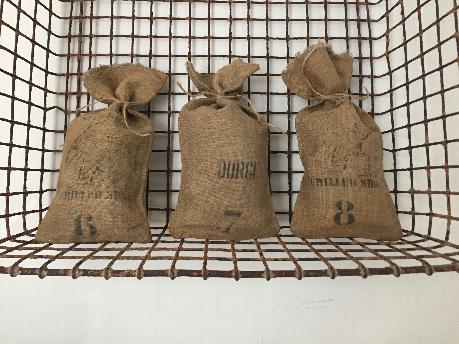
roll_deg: +1.2
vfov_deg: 48.2
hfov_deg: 61.7
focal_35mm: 29
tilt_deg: +7.6
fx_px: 385
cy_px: 172
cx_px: 230
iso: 250
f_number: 2.2
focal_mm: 4.15
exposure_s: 1/33
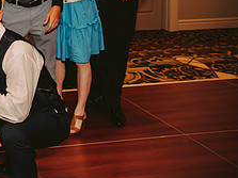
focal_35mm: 70
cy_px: -22
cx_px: -61
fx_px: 481
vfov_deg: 20.0
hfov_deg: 24.6
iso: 500
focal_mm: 28
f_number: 2.8
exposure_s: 1/60
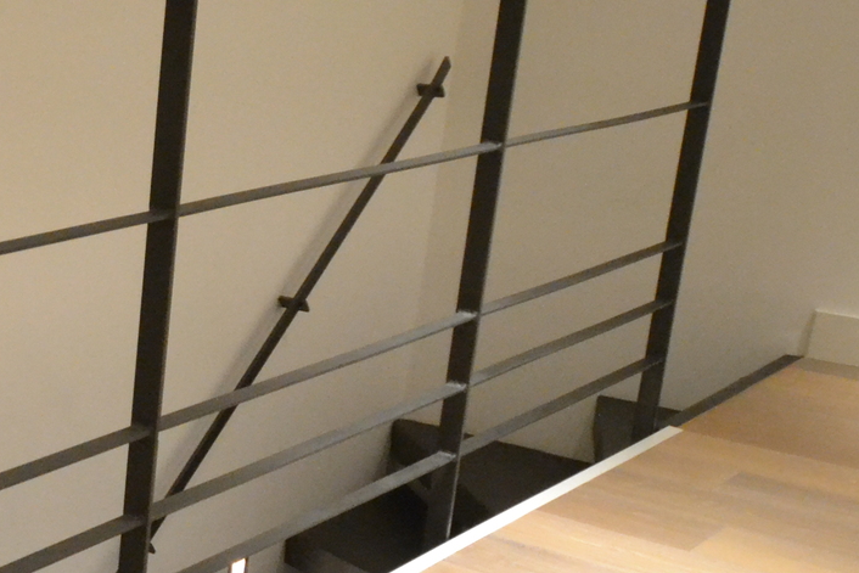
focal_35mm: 64
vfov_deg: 21.3
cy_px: 346
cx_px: -305
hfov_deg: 26.1
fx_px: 1519
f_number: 4.5
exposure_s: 1/40
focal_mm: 13
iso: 3200
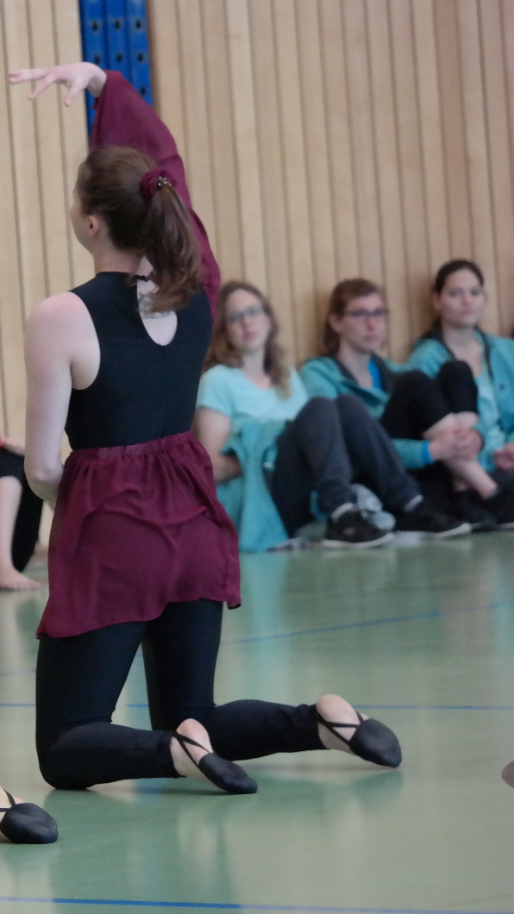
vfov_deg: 7.8
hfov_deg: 4.4
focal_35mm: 275
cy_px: 455
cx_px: -147
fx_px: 6665
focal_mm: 113
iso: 3200
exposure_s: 1/125
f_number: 5
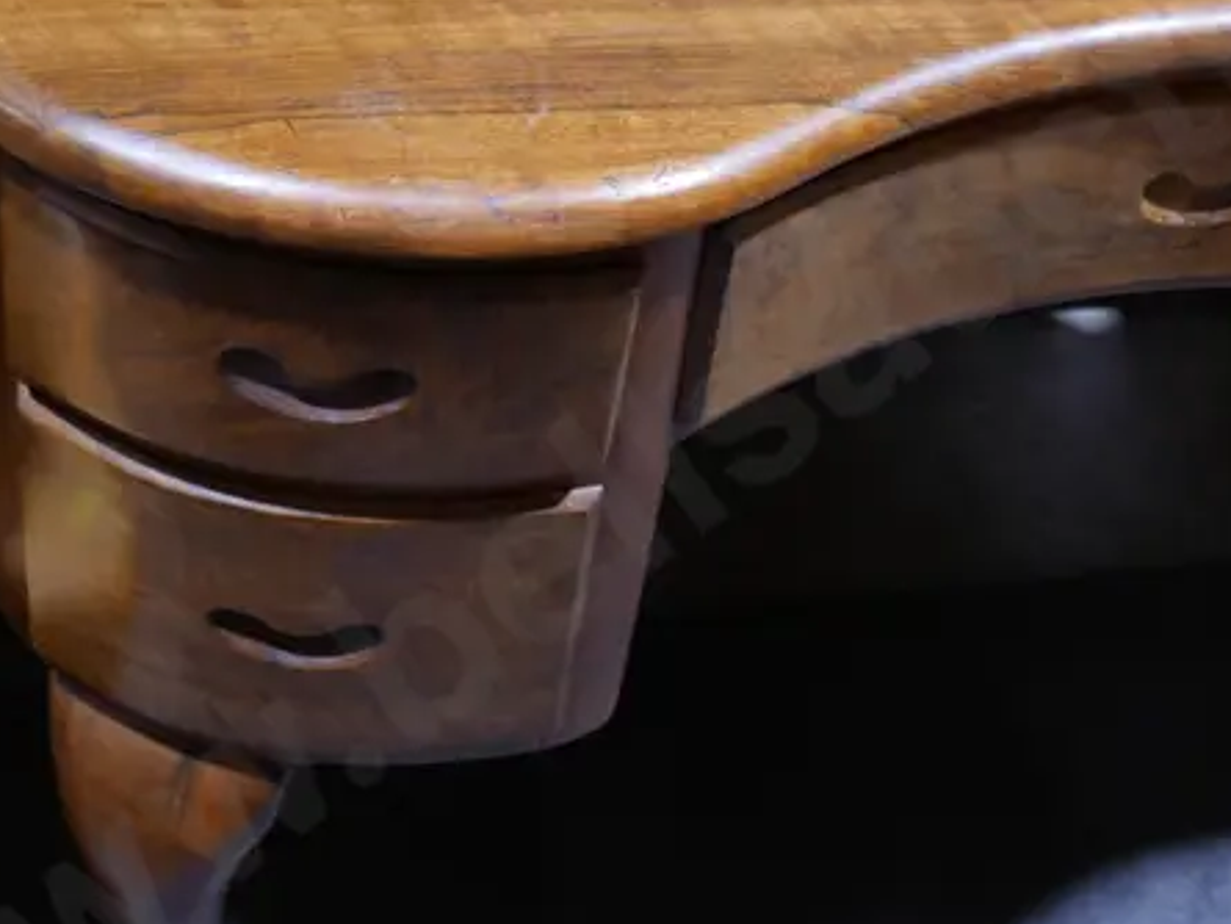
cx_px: 985
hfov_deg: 27.6
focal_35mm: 69
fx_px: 2454
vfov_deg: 21.2
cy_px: 242
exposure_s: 1/60
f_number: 3.6
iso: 500
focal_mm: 15
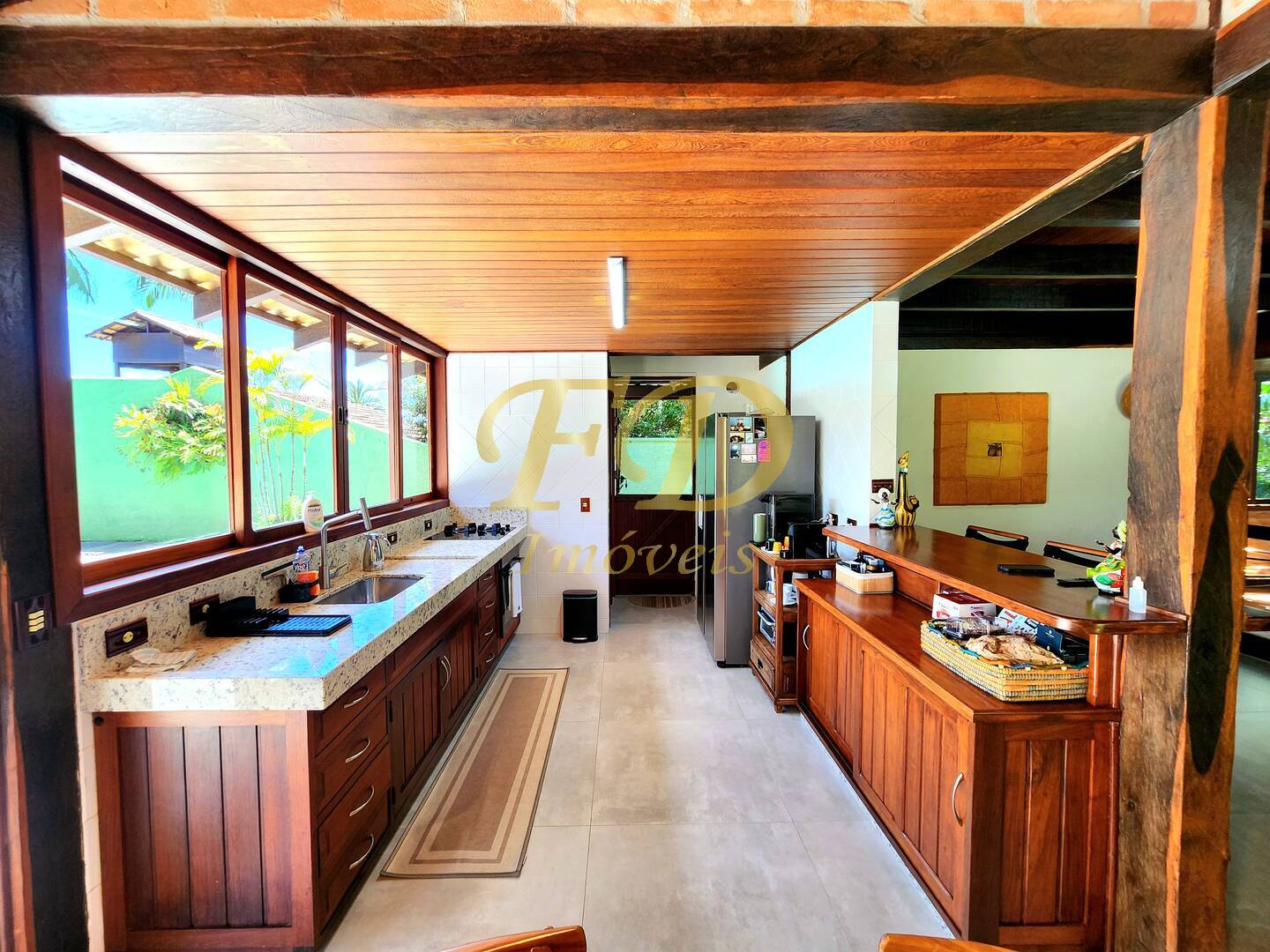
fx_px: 477
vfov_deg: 89.9
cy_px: 476
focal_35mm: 13
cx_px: 635
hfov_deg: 106.2
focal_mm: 2.2
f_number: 2.2
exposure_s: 1/60.2
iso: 50
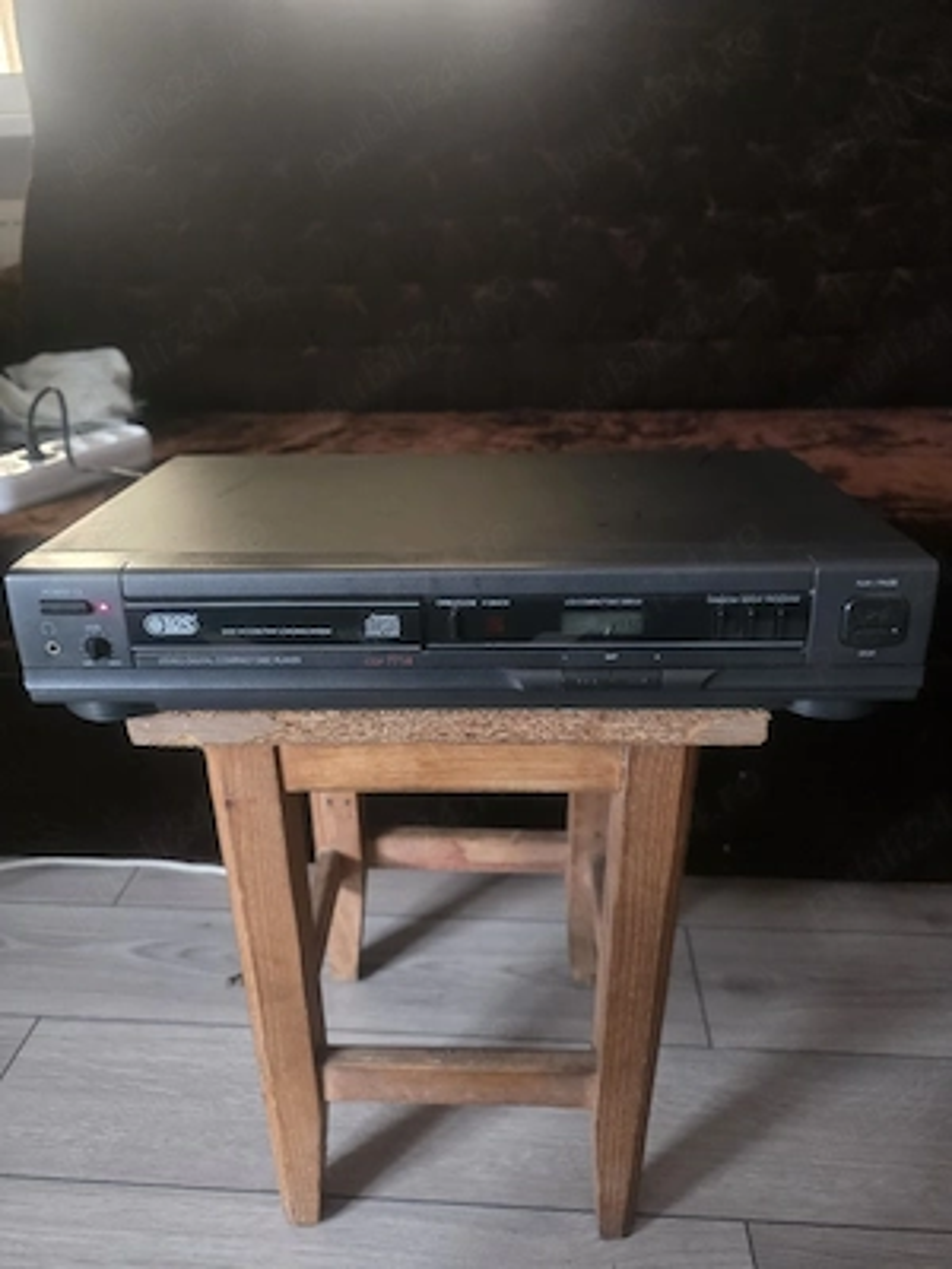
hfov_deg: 58.9
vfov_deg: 73.9
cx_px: 476
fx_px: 843
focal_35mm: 23
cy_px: 634
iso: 1600
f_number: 1.7
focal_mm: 6.3
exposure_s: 1/25.1
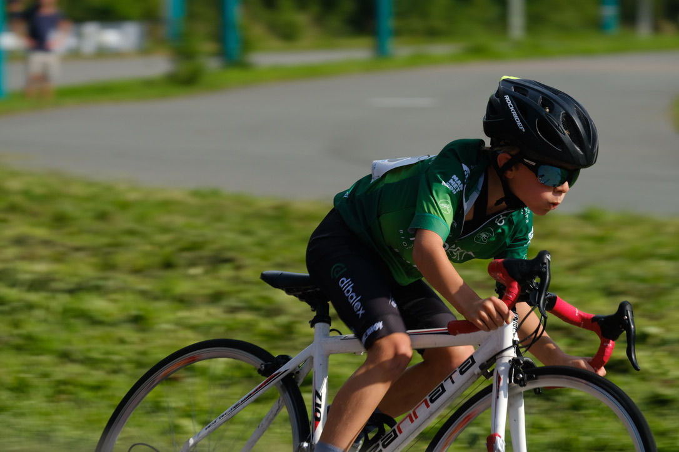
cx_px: 340
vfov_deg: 6.0
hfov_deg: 9.0
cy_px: 226
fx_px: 4338
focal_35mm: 230
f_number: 5.6
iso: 200
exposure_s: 1/250
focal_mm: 153.3
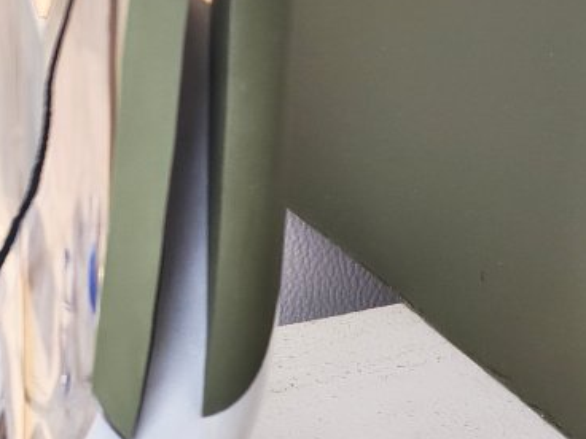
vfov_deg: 9.1
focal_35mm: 163
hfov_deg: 12.1
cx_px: 506
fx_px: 2759
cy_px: 45
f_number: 2
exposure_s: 1/100
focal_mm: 7.1
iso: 859
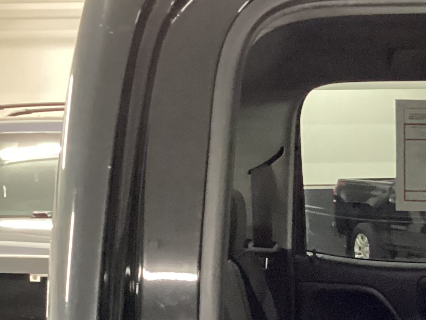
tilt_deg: -14.4
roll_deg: +0.9
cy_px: 439
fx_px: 1219
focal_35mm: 99
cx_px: 401
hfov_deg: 19.4
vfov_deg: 14.2
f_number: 2.4
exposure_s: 1/24
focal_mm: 3.3
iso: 800
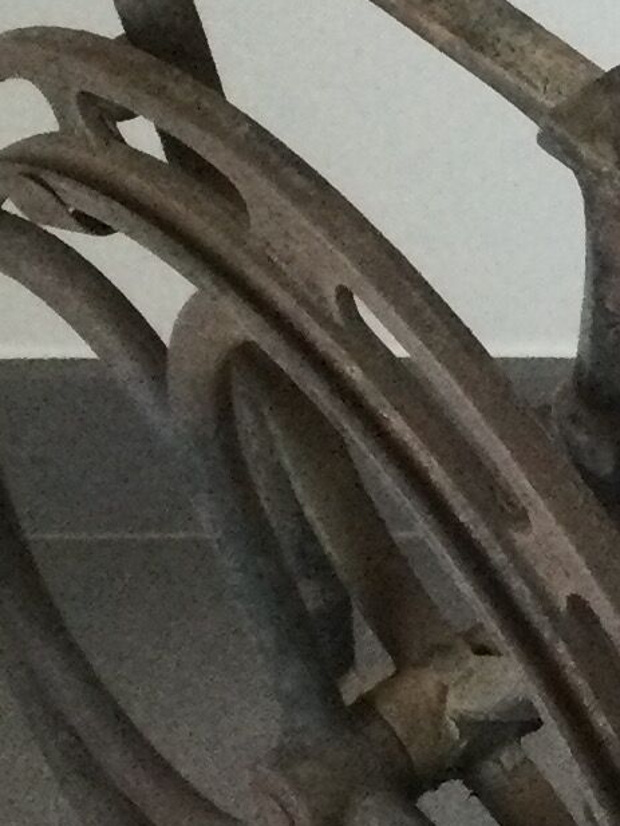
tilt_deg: -43.5
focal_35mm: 164
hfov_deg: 8.7
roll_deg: +0.4
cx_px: 1061
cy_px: 618
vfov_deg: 12.0
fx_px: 3915
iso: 200
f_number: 2.4
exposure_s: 1/33
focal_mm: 3.3
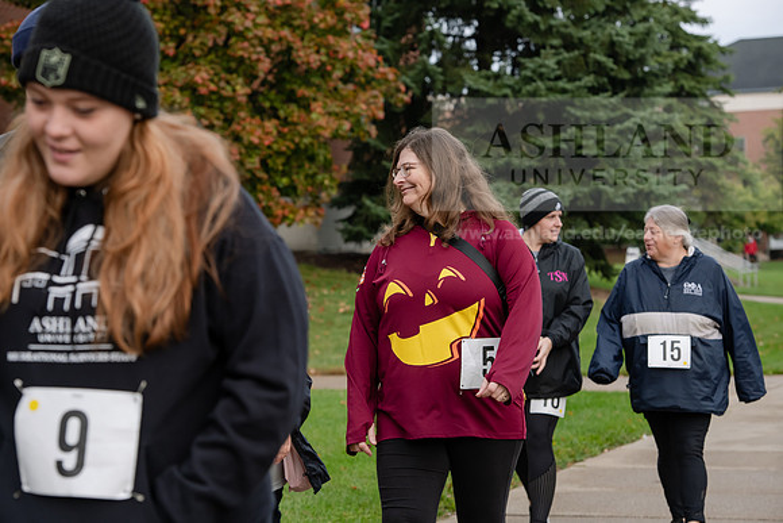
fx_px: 2436
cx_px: 392
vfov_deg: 12.2
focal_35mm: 112
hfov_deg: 18.3
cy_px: 262
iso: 640
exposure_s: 1/400
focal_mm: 112
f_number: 6.3
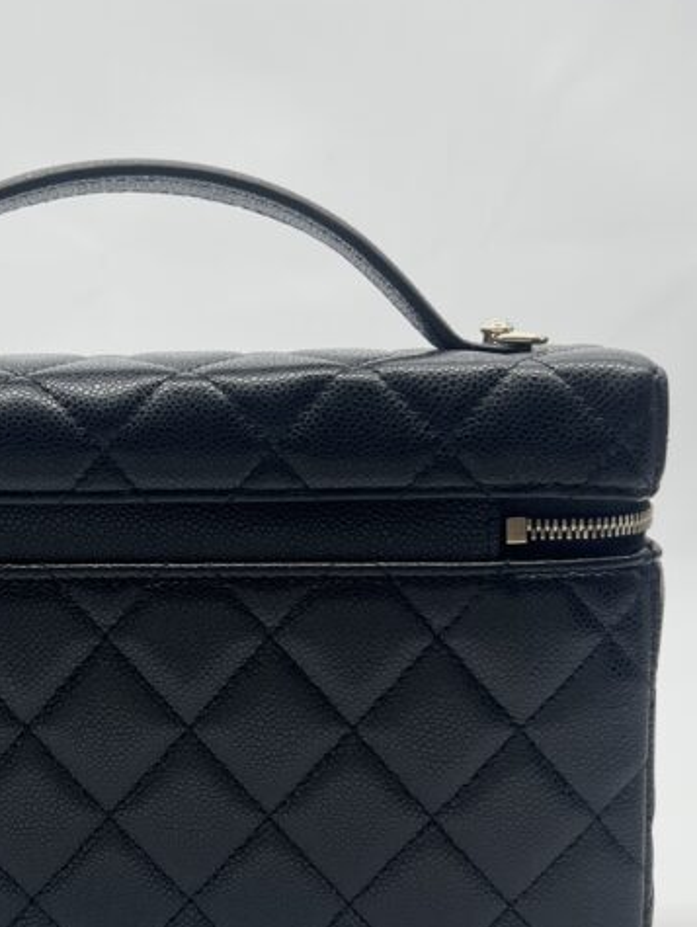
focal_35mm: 56
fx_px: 1501
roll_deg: +0.8
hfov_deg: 25.7
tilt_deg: -8.7
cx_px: 135
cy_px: 660
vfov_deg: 33.8
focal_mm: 5.7
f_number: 1.5
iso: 32
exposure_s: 1/109
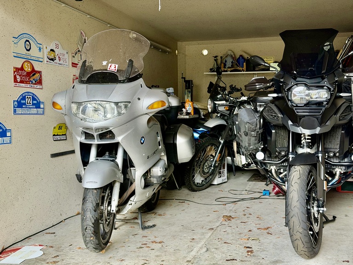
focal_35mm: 48
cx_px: 176
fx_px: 489
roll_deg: +0.4
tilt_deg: -3.1
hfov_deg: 39.7
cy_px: 132
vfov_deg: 30.3
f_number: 1.78
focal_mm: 6.76
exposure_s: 1/72
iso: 100
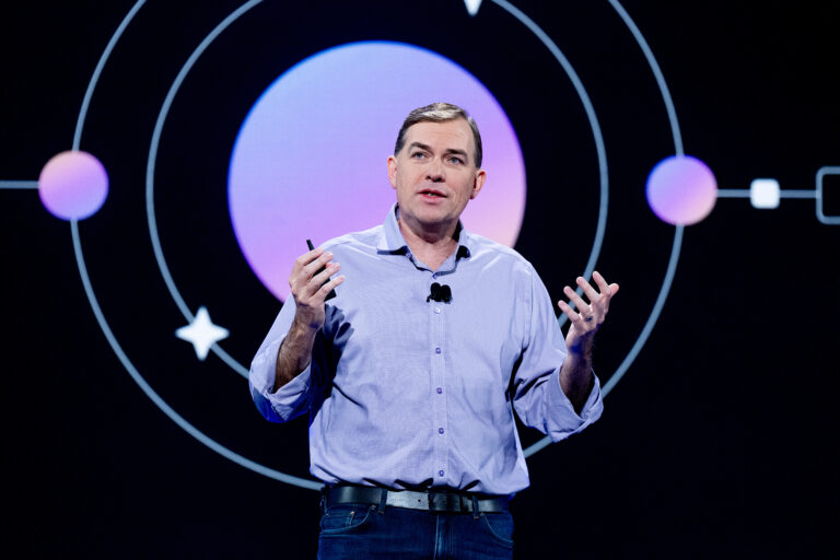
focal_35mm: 200
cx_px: 420
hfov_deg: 10.3
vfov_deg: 6.9
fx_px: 4666
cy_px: 280
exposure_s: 1/350
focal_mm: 200
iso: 6400
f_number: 4.8
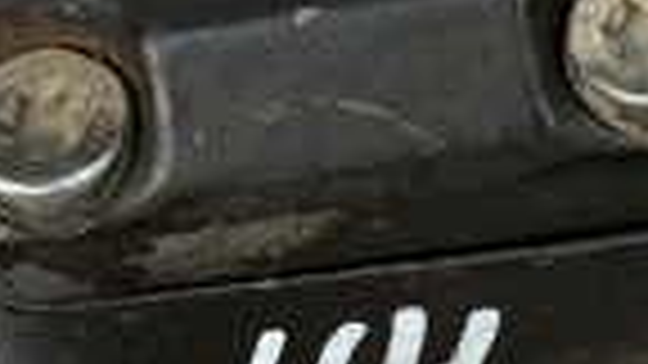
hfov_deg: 9.3
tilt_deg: -54.5
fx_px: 3986
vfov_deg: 5.2
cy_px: 267
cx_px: 338
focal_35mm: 232
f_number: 1.78
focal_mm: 6.76
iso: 64
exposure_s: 1/398
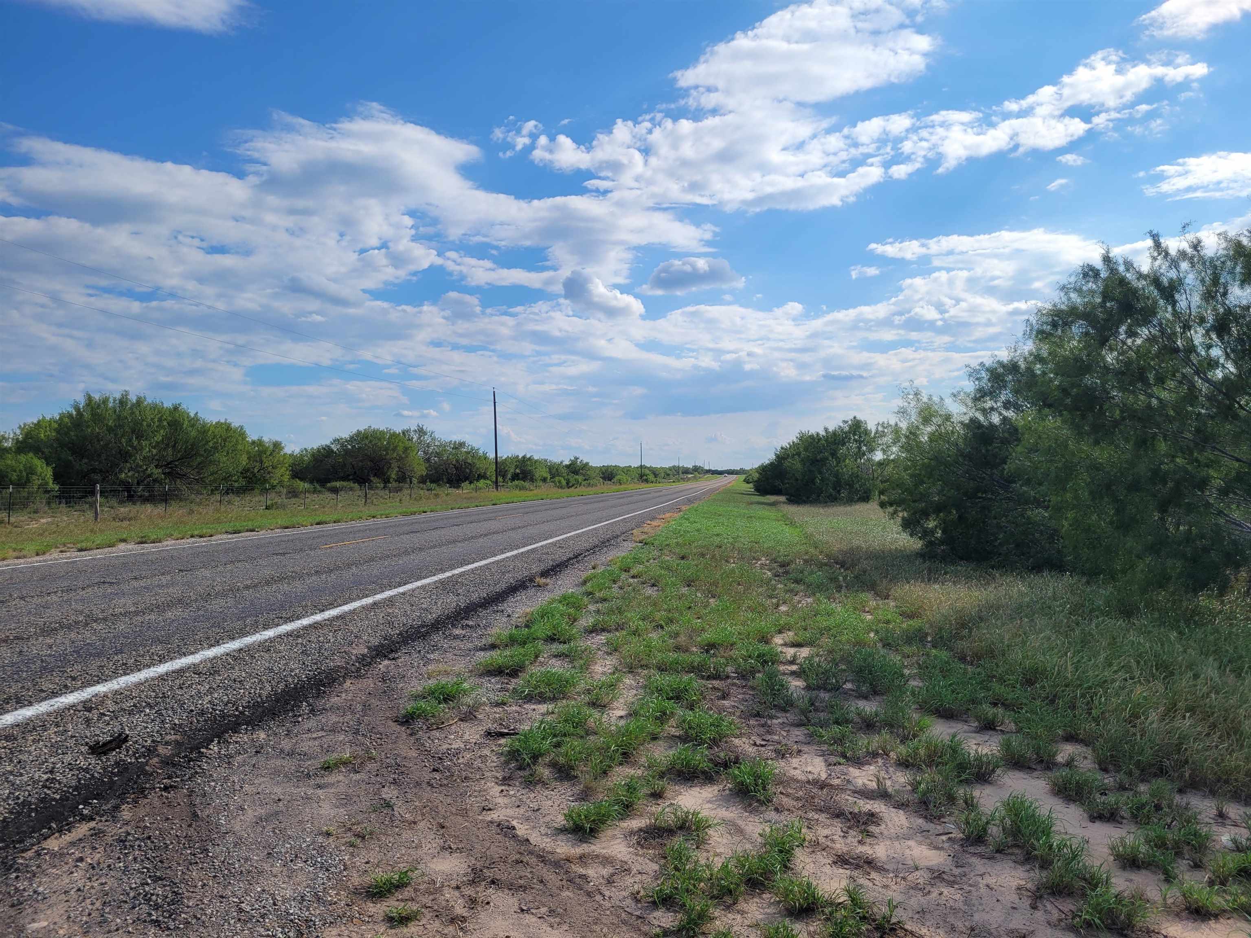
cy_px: 469
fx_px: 940
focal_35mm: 26
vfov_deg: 53.1
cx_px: 626
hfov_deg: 67.3
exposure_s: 1/3892
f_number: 1.8
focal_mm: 5.4
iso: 40
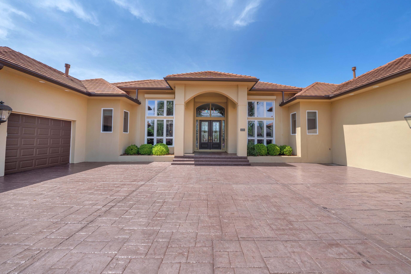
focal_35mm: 13
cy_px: 132
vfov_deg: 85.4
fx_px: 148
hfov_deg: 108.3
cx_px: 214
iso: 100
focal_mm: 12
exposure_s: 1/125
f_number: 5.6
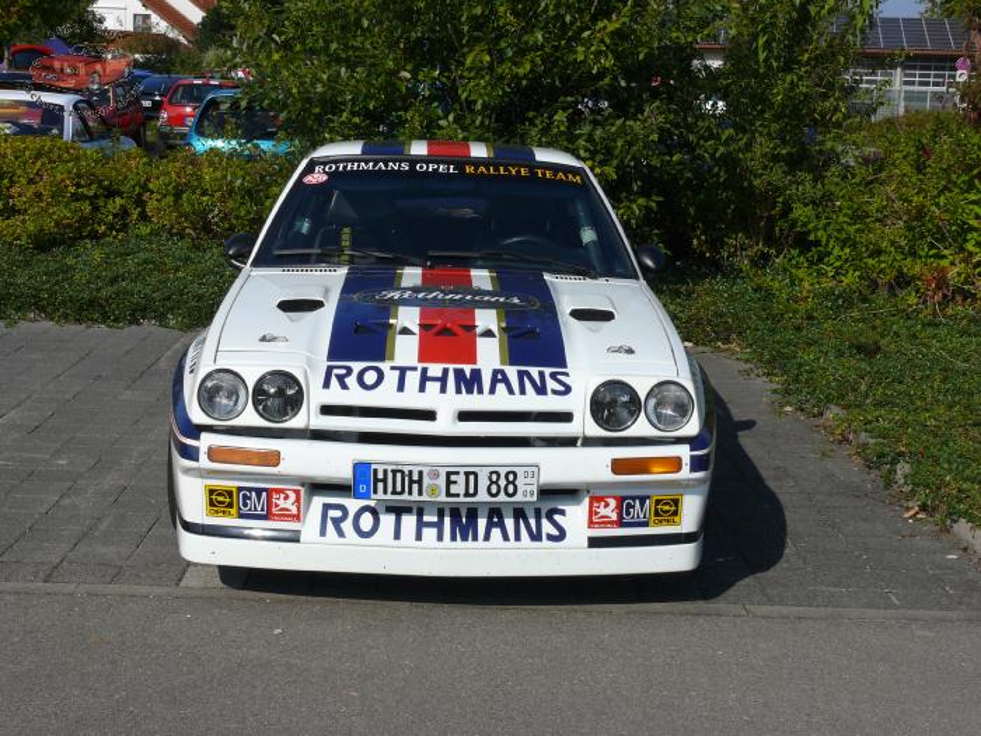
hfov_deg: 35.5
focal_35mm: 54
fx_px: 1530
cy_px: 368
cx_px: 490
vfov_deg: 27.0
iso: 100
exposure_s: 1/400
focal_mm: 11.5
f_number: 8
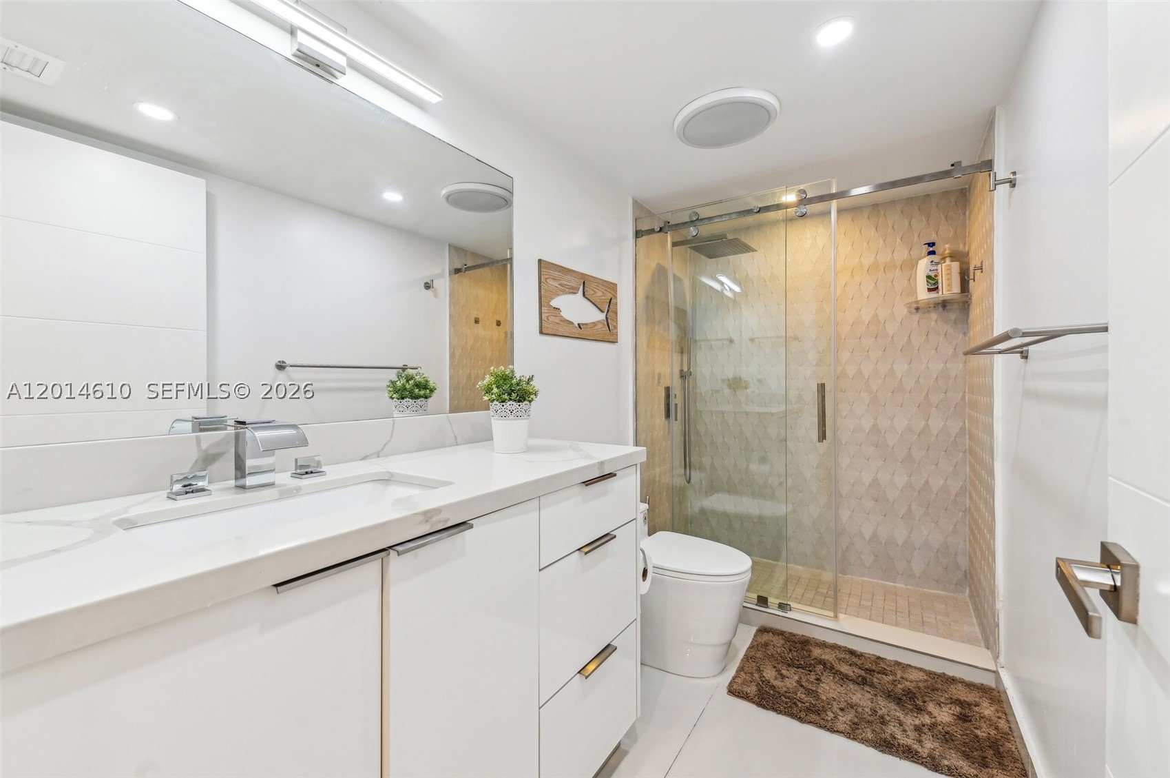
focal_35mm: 14
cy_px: 389
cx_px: 585
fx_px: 455
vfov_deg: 81.1
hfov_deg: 104.3
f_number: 7.1
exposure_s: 1/13
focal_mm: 14
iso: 160
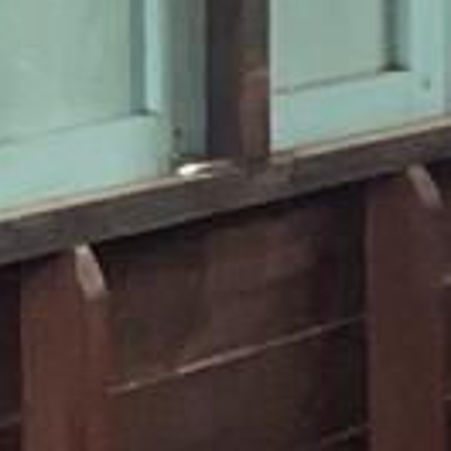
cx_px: 1515
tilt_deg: -3.5
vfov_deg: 7.7
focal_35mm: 222
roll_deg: -1.0
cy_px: -236
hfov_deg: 6.8
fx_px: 3272
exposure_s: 1/40
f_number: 1.8
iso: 320
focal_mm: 3
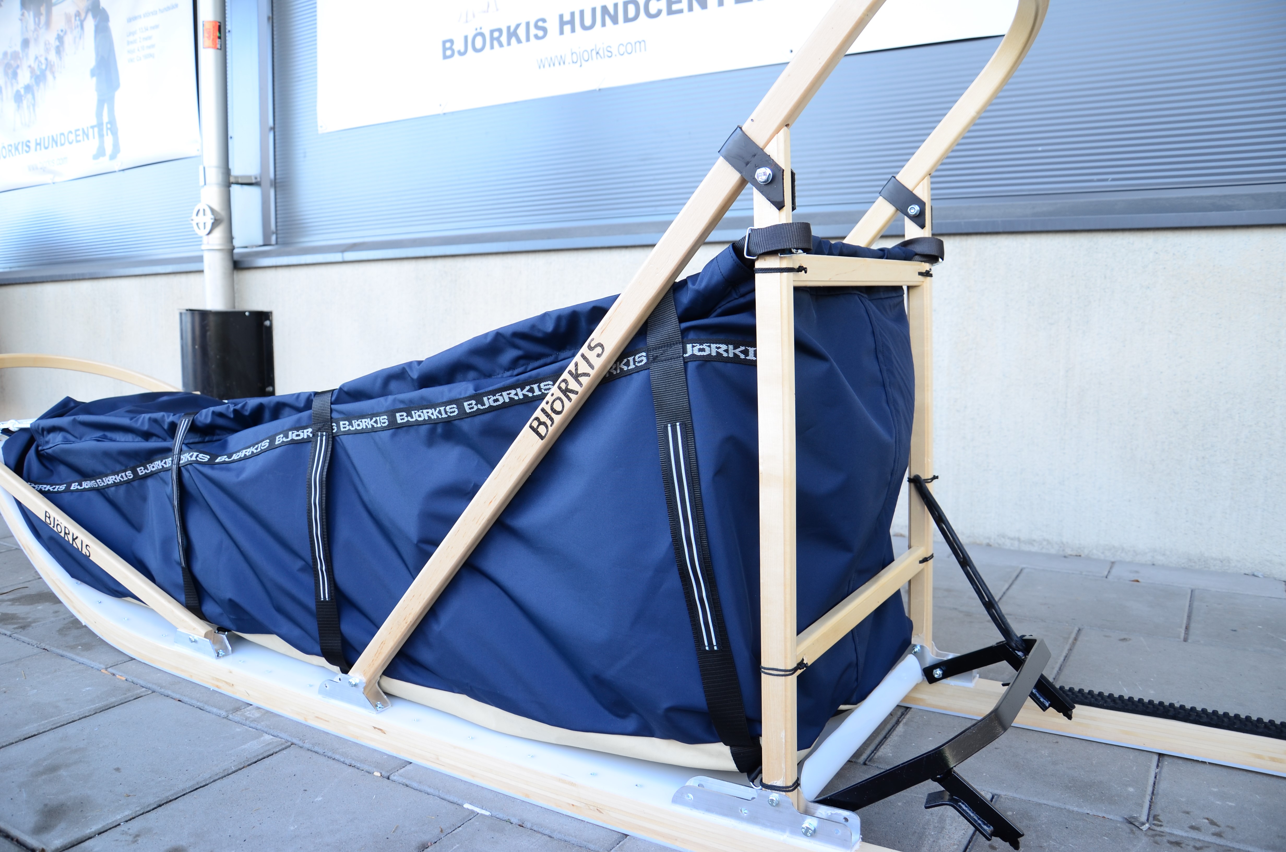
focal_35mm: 27
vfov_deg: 47.7
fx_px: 963
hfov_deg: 67.5
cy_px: 426
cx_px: 643
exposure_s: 1/30
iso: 100
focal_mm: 18
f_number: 4
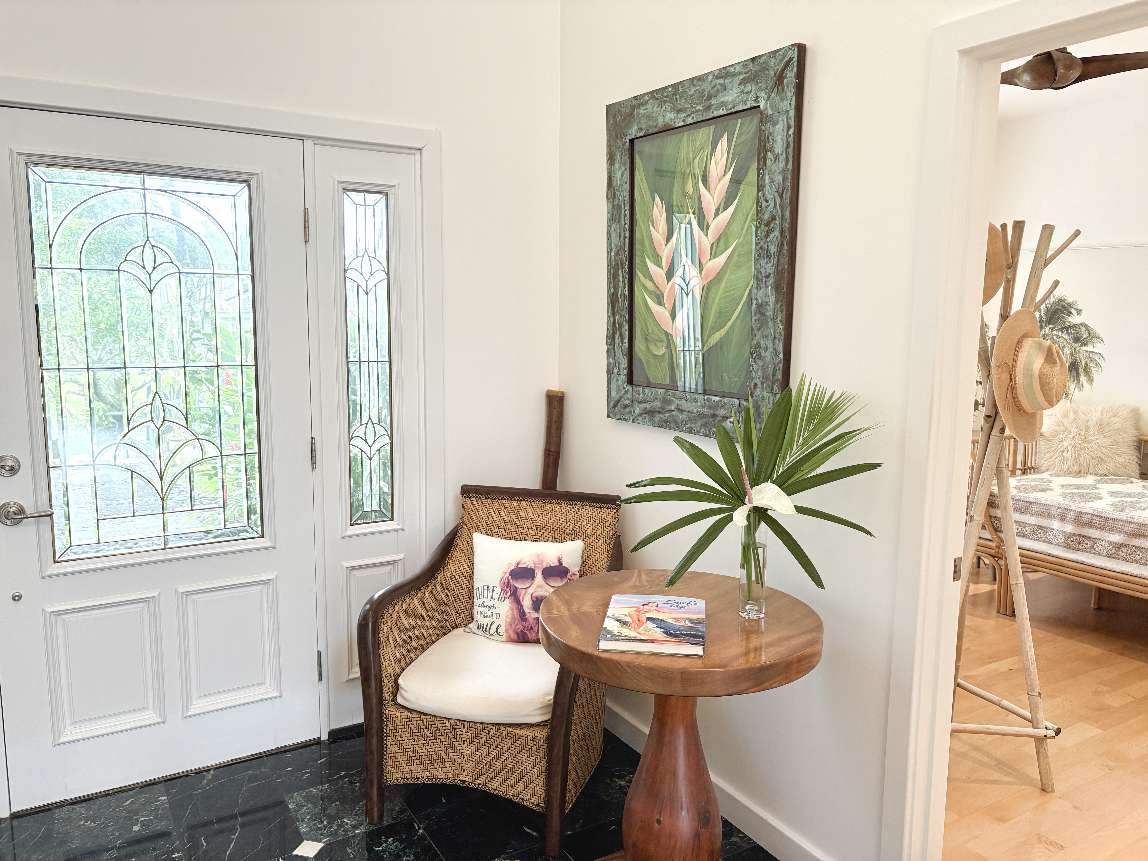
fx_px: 862
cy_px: 430
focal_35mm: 26
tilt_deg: -7.3
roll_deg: -0.1
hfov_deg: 67.3
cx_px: 574
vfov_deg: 53.1
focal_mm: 5.96
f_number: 1.6
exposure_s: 1/120
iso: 160
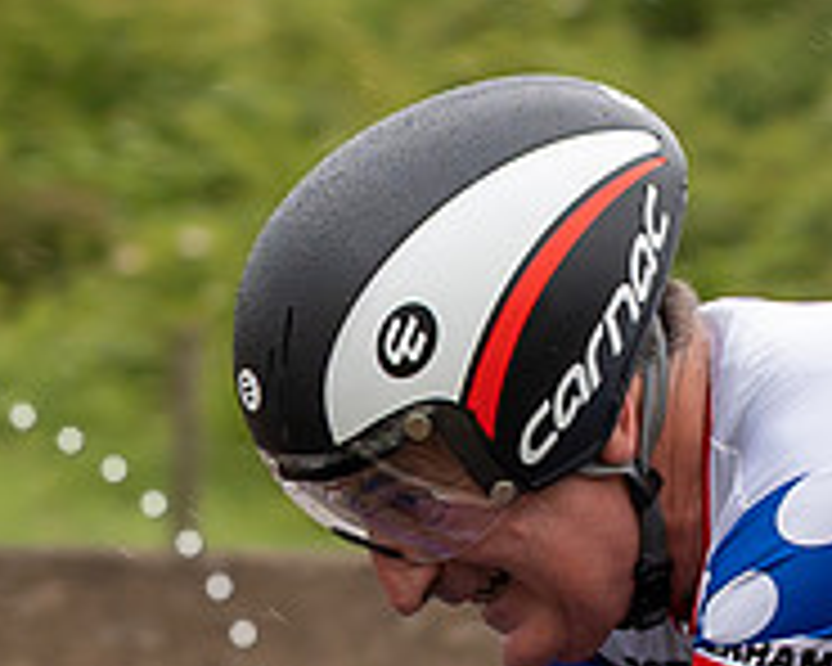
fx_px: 13642
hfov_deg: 3.5
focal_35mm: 554
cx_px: 303
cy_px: 892
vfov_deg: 2.8
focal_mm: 70
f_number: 3.5
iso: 320
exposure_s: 1/1000
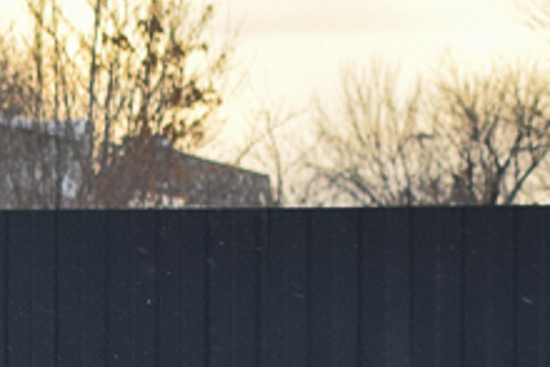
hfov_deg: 7.0
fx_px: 4494
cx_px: -42
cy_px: 756
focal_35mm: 294
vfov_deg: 4.6
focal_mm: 36
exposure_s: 1/400
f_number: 5.6
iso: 400
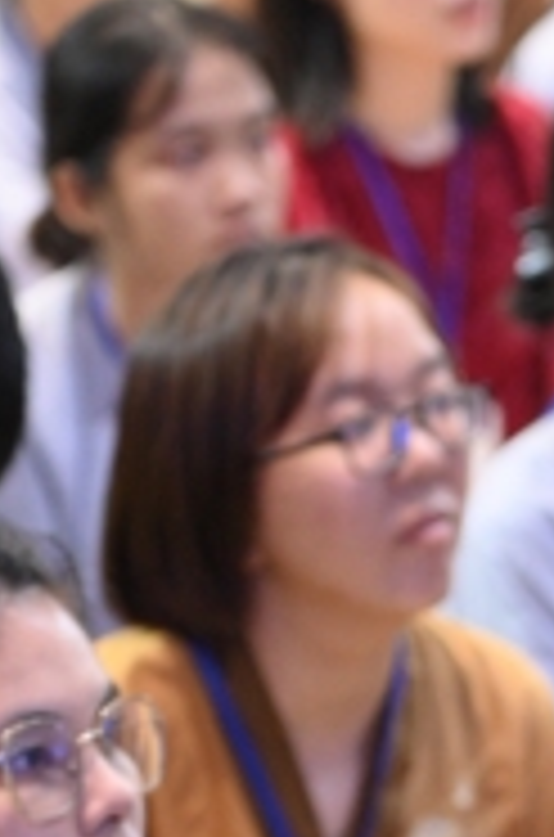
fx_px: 9749
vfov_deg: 4.9
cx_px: 788
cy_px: 1246
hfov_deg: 3.2
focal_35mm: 420
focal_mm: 120
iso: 5000
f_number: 4
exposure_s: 1/100
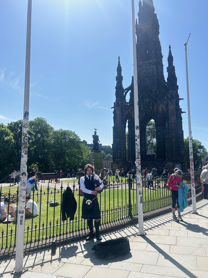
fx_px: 208
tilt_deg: +7.8
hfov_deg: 53.1
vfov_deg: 67.3
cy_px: 139
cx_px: 104
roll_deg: +0.5
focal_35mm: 26
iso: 50
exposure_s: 1/6993
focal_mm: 5.7
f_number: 1.5
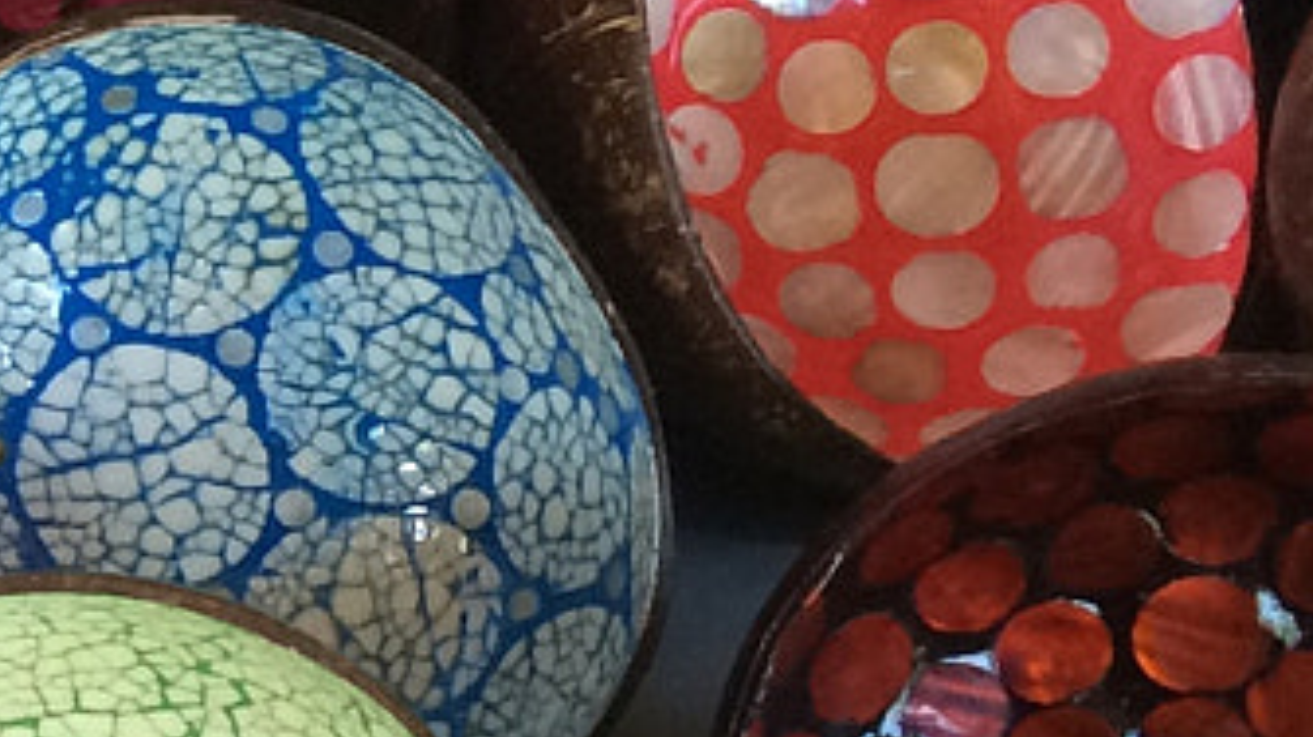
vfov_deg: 8.0
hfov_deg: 12.2
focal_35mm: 151
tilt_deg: -56.1
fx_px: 5254
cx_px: -1497
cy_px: 651
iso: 40
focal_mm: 4.15
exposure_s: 1/30
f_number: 2.2
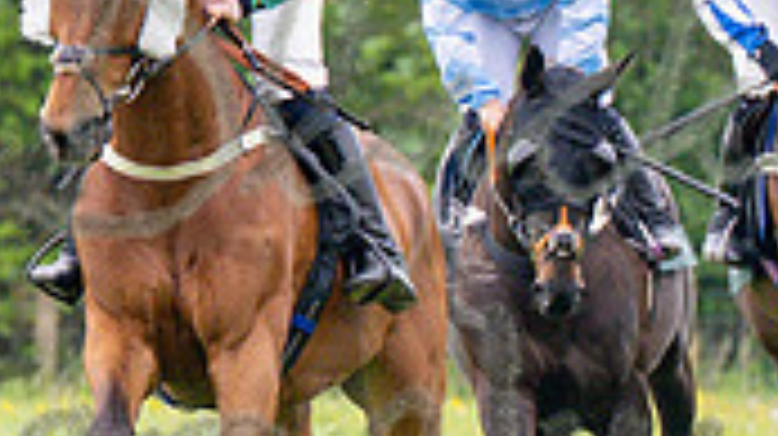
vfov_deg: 0.7
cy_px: 40
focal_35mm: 1660
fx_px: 34218
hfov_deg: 1.3
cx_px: 52
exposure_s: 1/1250
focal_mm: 180
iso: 400
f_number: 4
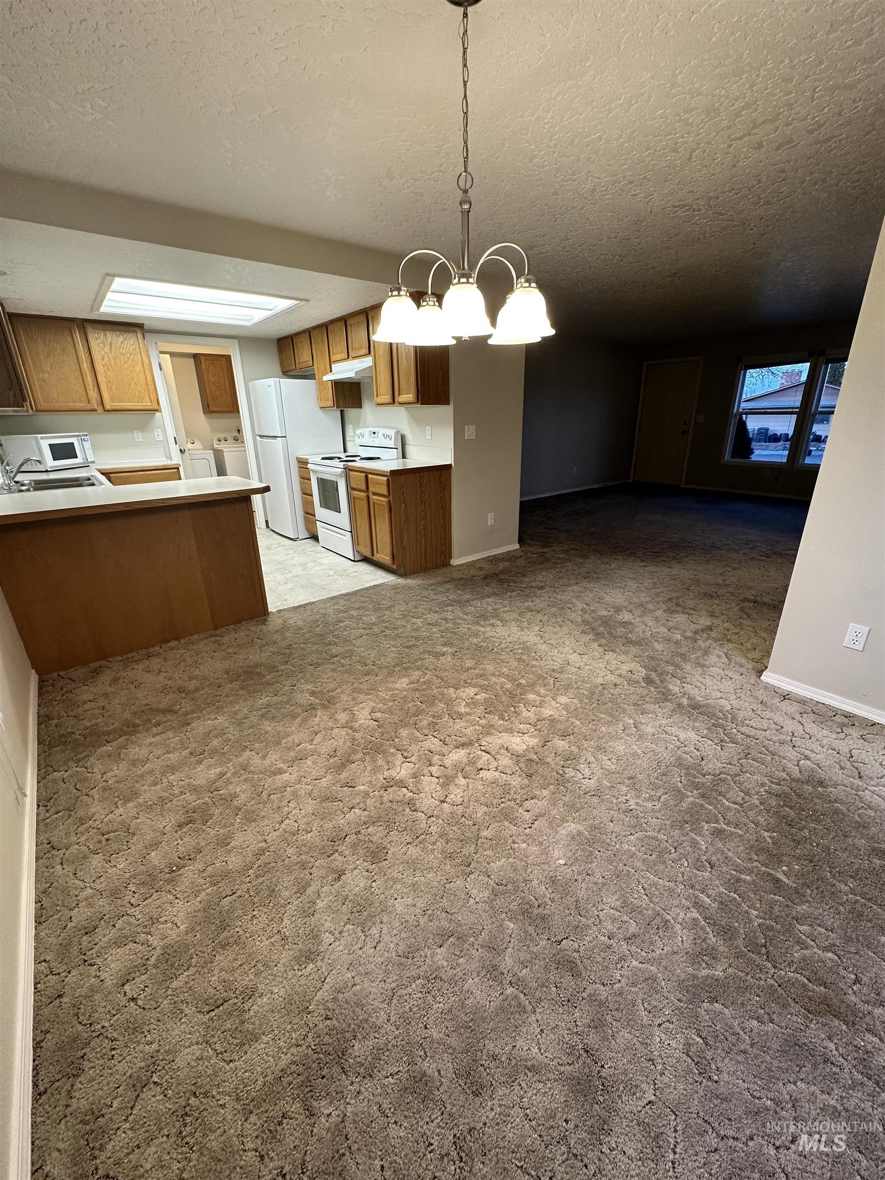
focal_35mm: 14
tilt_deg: -21.3
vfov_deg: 102.1
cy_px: 590
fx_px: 477
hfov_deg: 85.7
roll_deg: +2.0
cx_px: 442
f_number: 2.2
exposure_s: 1/60
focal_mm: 2.22
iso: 160
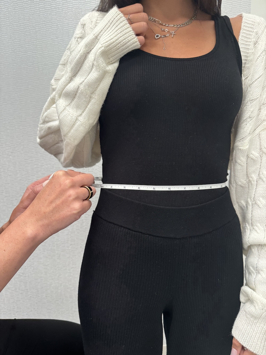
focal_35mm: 24
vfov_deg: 71.6
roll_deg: +2.5
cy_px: 178
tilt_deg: -7.1
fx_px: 246
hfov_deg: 56.8
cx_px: 133
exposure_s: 1/120
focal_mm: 6.76
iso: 200
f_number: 1.78
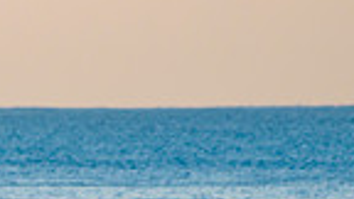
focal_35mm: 1185
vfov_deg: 1.0
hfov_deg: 1.8
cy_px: 451
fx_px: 11123
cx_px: -113
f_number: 5.6
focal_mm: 280
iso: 180
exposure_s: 1/400
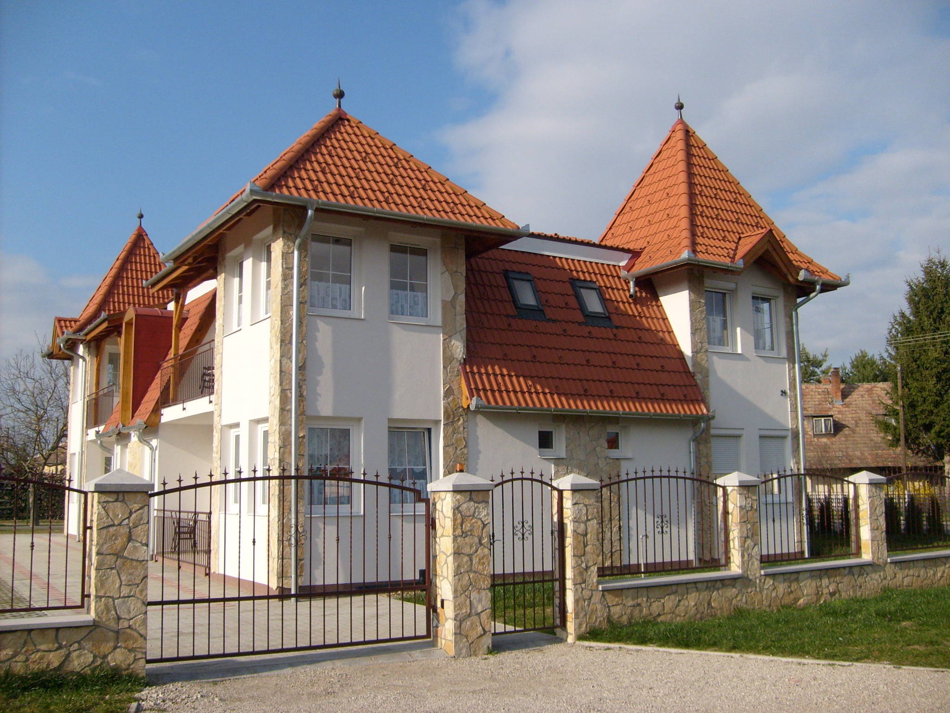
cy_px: 356
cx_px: 475
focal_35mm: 35
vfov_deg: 40.7
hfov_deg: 52.6
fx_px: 961
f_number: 7.1
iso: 80
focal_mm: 5.8
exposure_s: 1/350
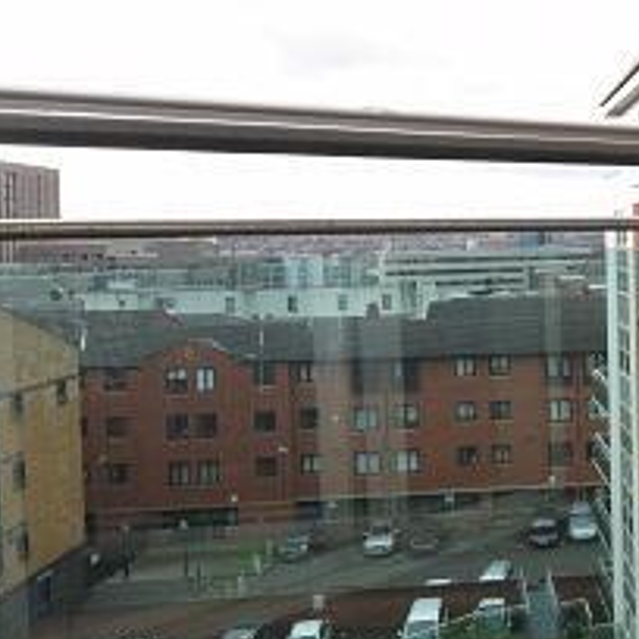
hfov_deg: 36.1
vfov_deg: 41.7
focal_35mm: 40
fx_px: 835
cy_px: 266
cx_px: 689
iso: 125
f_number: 5.6
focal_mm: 10
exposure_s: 1/125
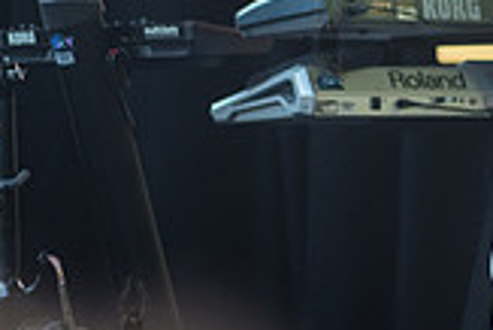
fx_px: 9773
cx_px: 717
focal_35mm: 713
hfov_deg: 2.9
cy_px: -117
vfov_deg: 1.9
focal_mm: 200
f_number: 3.2
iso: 400
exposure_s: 1/640
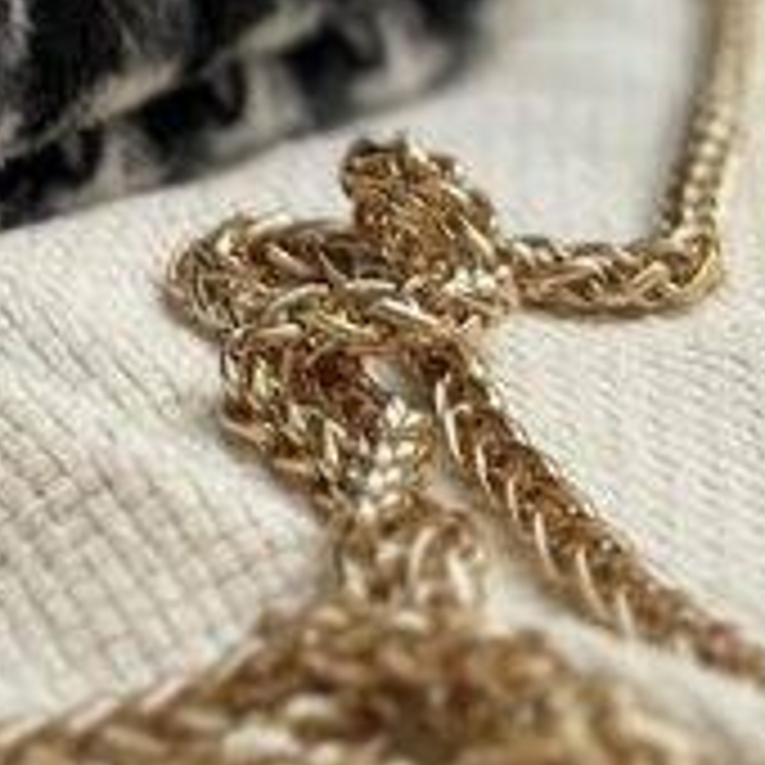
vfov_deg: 12.0
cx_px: -320
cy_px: -810
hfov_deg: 13.0
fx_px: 3200
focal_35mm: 128
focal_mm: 6.76
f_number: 1.78
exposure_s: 1/730
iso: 80
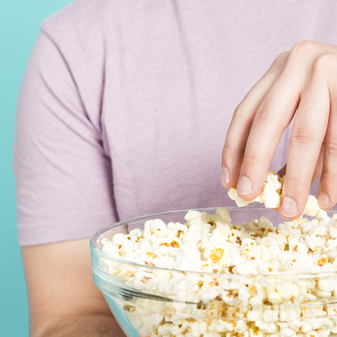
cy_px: 236
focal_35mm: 93
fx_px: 1024
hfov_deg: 18.2
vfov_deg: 18.6
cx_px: 332
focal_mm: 50
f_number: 6.3
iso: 320
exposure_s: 1/160
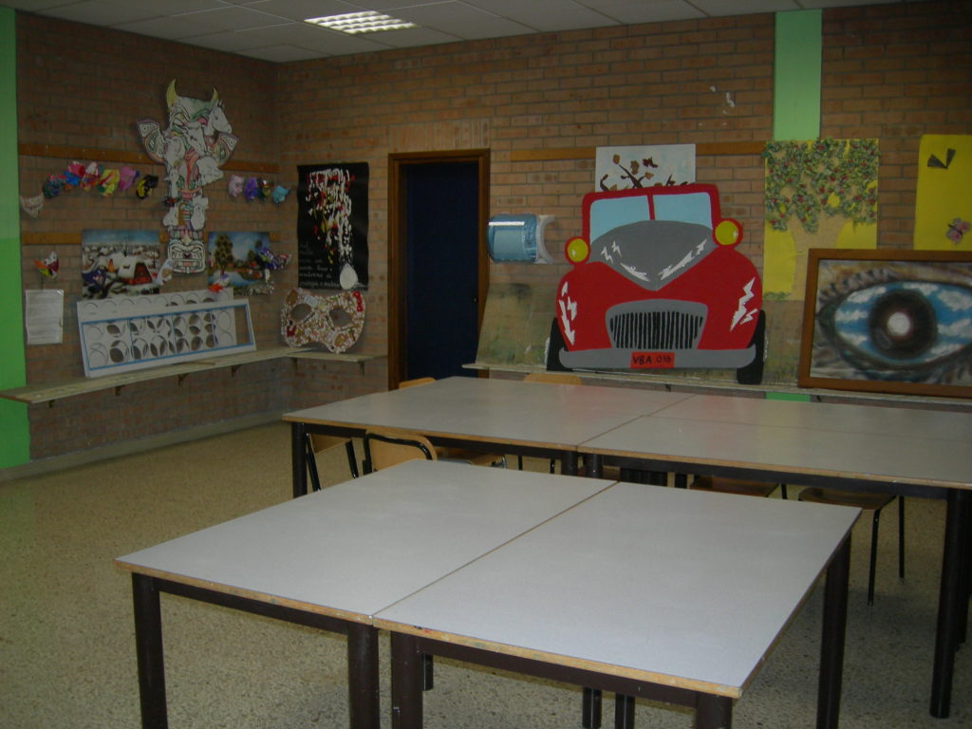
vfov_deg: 39.7
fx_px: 1011
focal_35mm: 36
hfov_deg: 51.4
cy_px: 364
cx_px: 486
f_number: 2.7
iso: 141
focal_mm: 7.5
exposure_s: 1/60.1
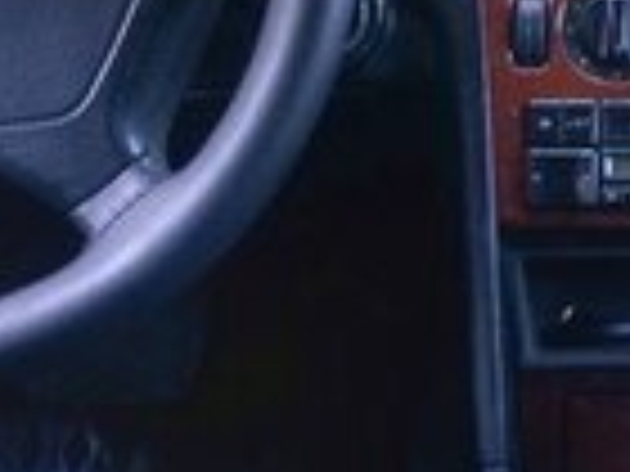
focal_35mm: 137
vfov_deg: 10.6
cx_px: 972
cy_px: -101
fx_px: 2493
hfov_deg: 13.5
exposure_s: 1/33
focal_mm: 4.15
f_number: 2.2
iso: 40
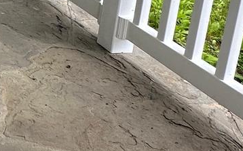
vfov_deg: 14.0
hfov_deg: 17.3
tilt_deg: -13.6
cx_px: -248
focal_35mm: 85
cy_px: -102
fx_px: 562
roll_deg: +1.2
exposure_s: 1/158
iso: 40
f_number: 2.2
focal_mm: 2.22
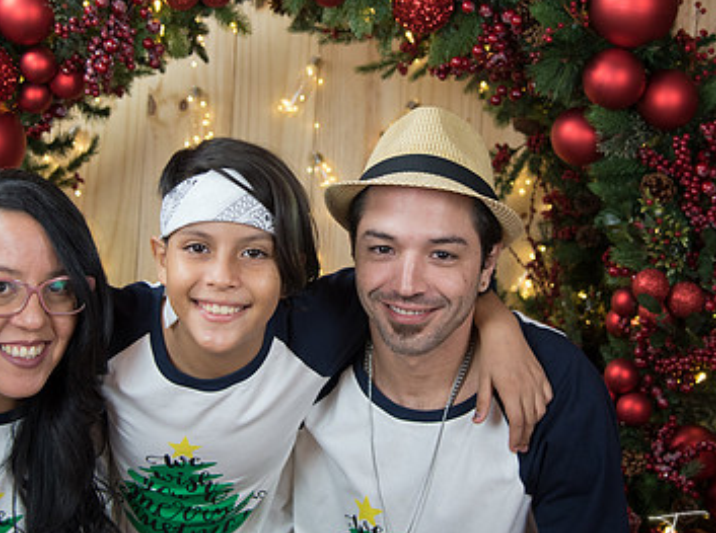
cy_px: 181
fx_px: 1383
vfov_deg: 21.8
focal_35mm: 67
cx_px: 350
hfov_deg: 29.0
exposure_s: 1/60
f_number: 4
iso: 1000
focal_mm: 38
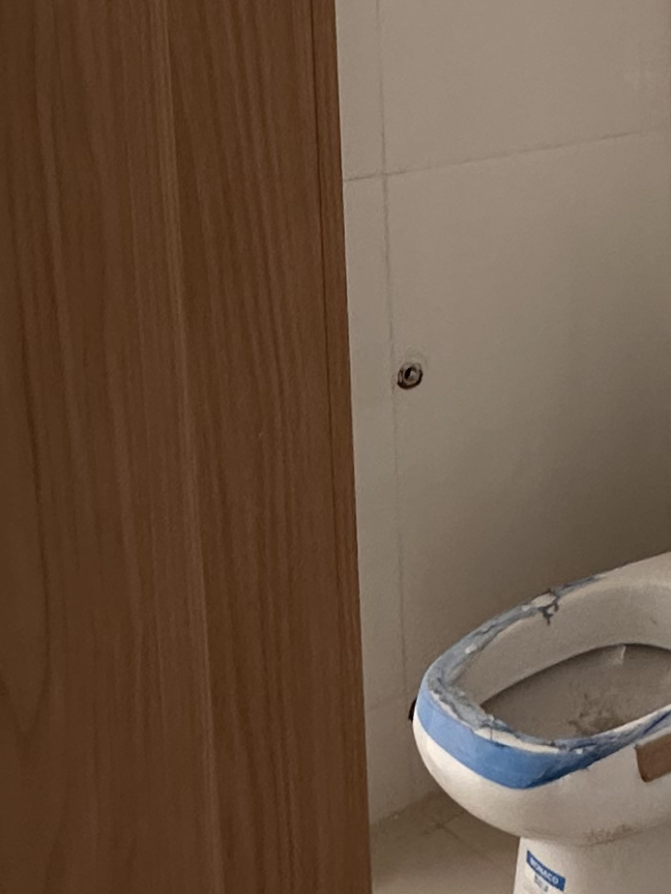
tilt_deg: -10.2
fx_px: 1576
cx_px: 832
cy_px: 142
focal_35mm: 61
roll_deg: -1.3
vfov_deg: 30.7
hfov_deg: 22.0
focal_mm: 2.22
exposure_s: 1/99
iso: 160
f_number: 2.2
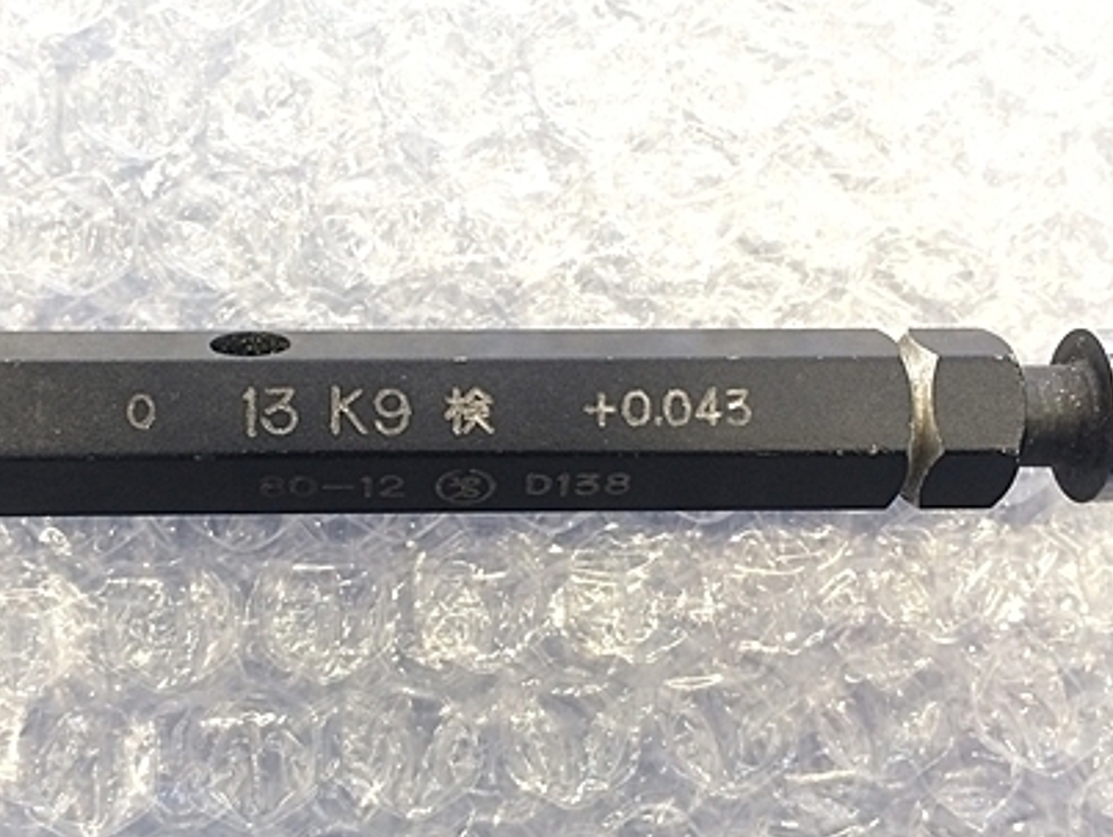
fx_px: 1480
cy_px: 414
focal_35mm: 46
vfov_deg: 31.6
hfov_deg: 41.1
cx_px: 467
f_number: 2.2
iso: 80
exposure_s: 1/30
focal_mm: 4.15
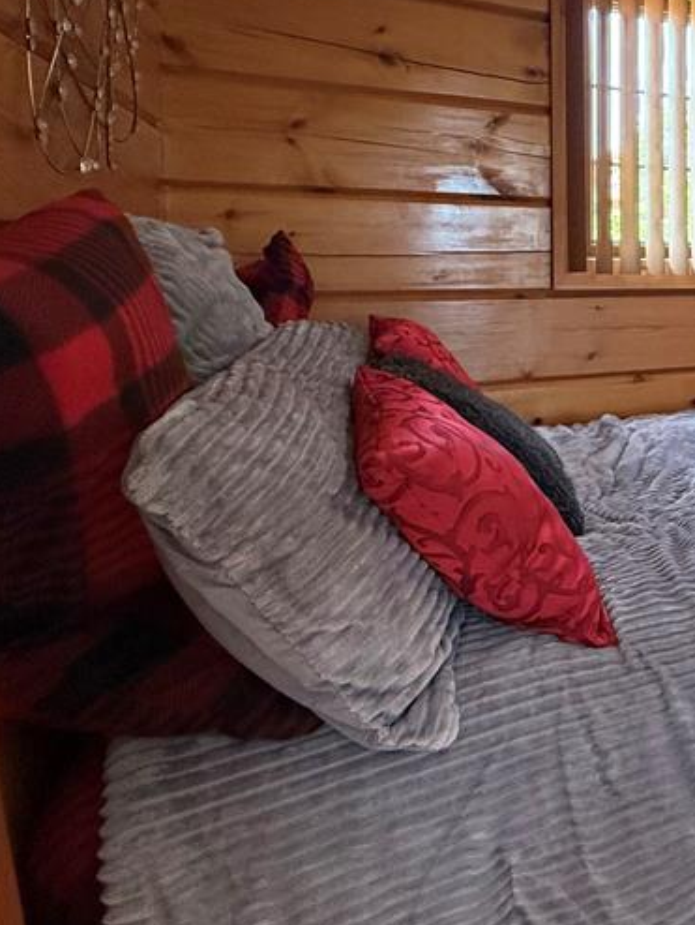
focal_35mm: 29
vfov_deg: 60.1
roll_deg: -0.6
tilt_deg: -3.3
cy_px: 305
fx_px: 776
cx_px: 828
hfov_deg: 37.1
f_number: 2.2
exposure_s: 1/85
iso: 320
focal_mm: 2.22
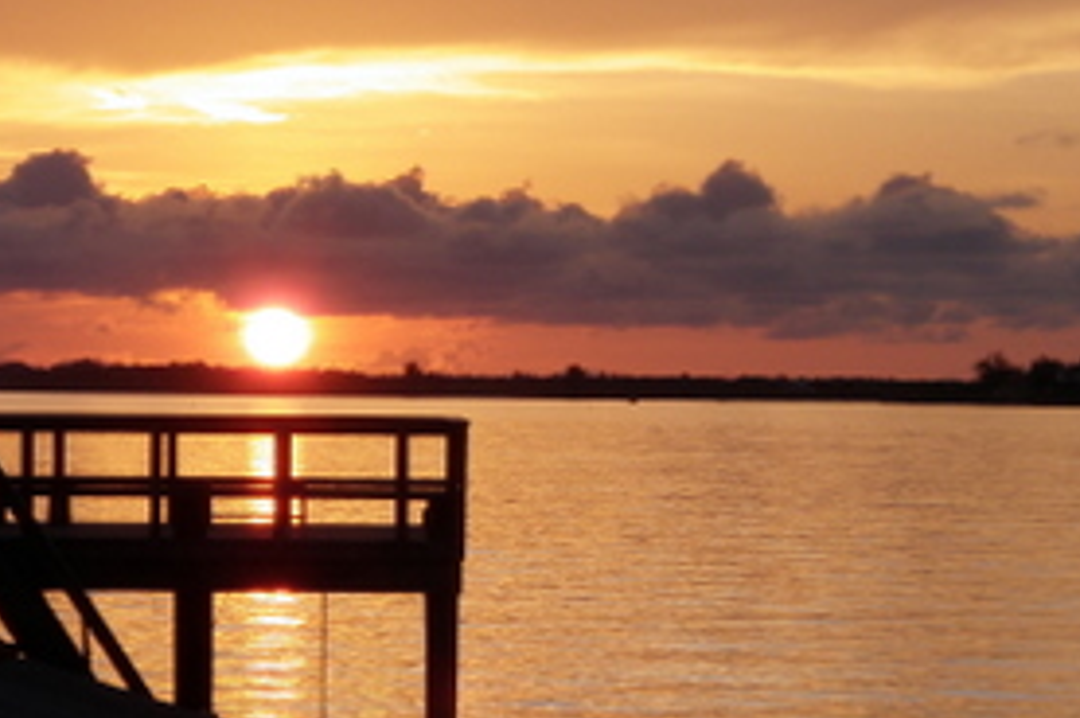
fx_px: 5783
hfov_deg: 10.7
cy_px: 554
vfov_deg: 7.1
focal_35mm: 193
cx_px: 522
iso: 80
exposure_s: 1/250
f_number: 5
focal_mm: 20.1
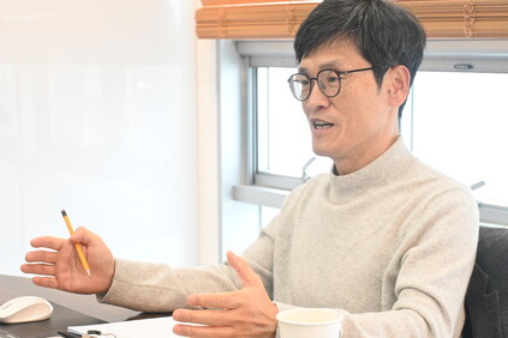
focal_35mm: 79
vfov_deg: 17.3
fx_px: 1111
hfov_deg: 25.7
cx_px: 294
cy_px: 205
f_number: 5.3
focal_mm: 37
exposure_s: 1/125
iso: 3200
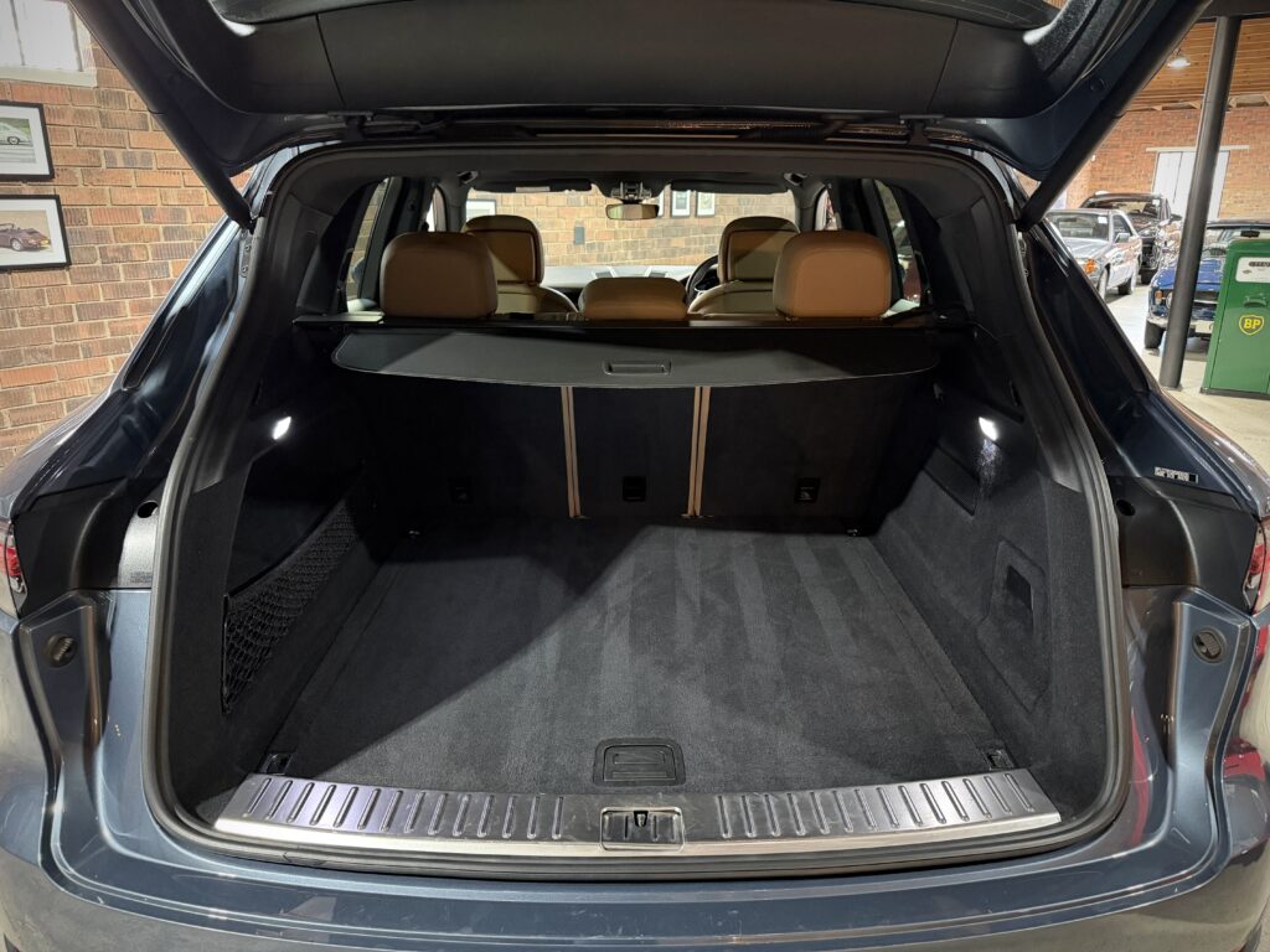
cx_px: 635
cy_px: 476
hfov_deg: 71.6
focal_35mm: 24
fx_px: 881
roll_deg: -0.7
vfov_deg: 56.8
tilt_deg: -17.0
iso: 1000
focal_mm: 6.76
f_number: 1.78
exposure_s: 1/25
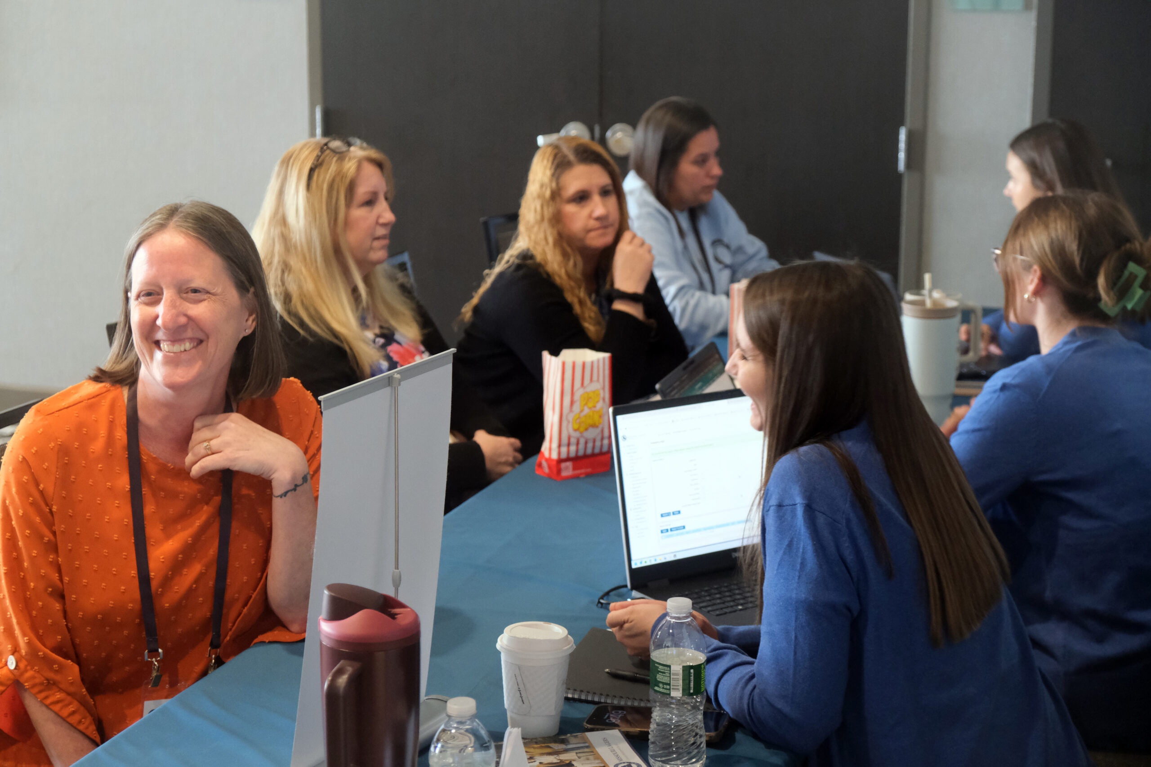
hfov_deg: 31.4
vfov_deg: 21.2
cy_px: 384
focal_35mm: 64
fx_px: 2046
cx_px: 576
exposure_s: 1/52
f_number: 4
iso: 3200
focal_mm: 42.5
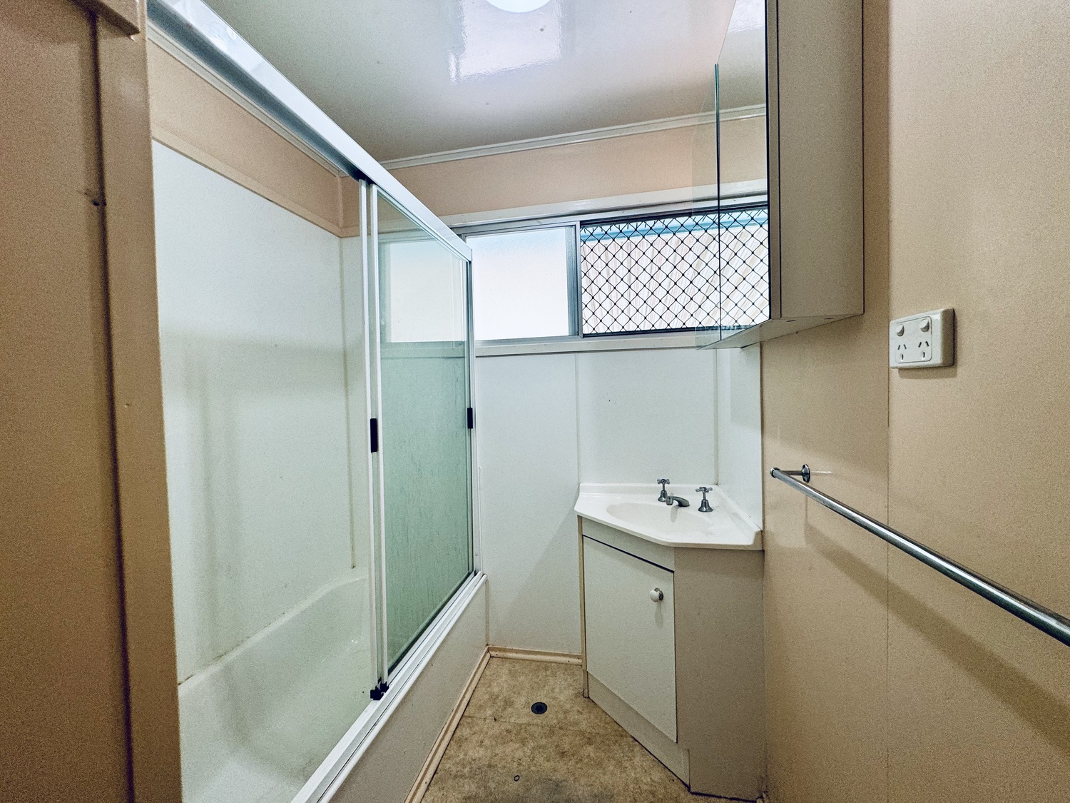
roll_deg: +2.2
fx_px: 433
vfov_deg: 85.7
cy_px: 402
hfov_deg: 102.1
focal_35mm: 14
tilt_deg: -2.0
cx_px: 535
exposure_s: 1/100
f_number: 2.2
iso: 100
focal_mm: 2.22
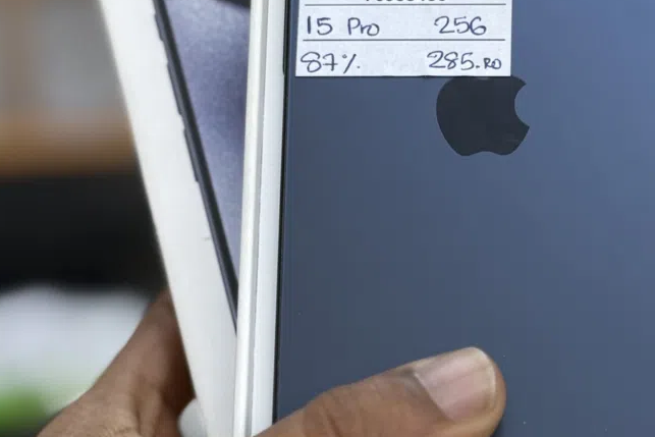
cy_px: 207
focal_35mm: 106
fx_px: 1929
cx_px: 413
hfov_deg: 19.2
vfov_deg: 12.9
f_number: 1.78
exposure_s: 1/458
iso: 64
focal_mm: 6.76
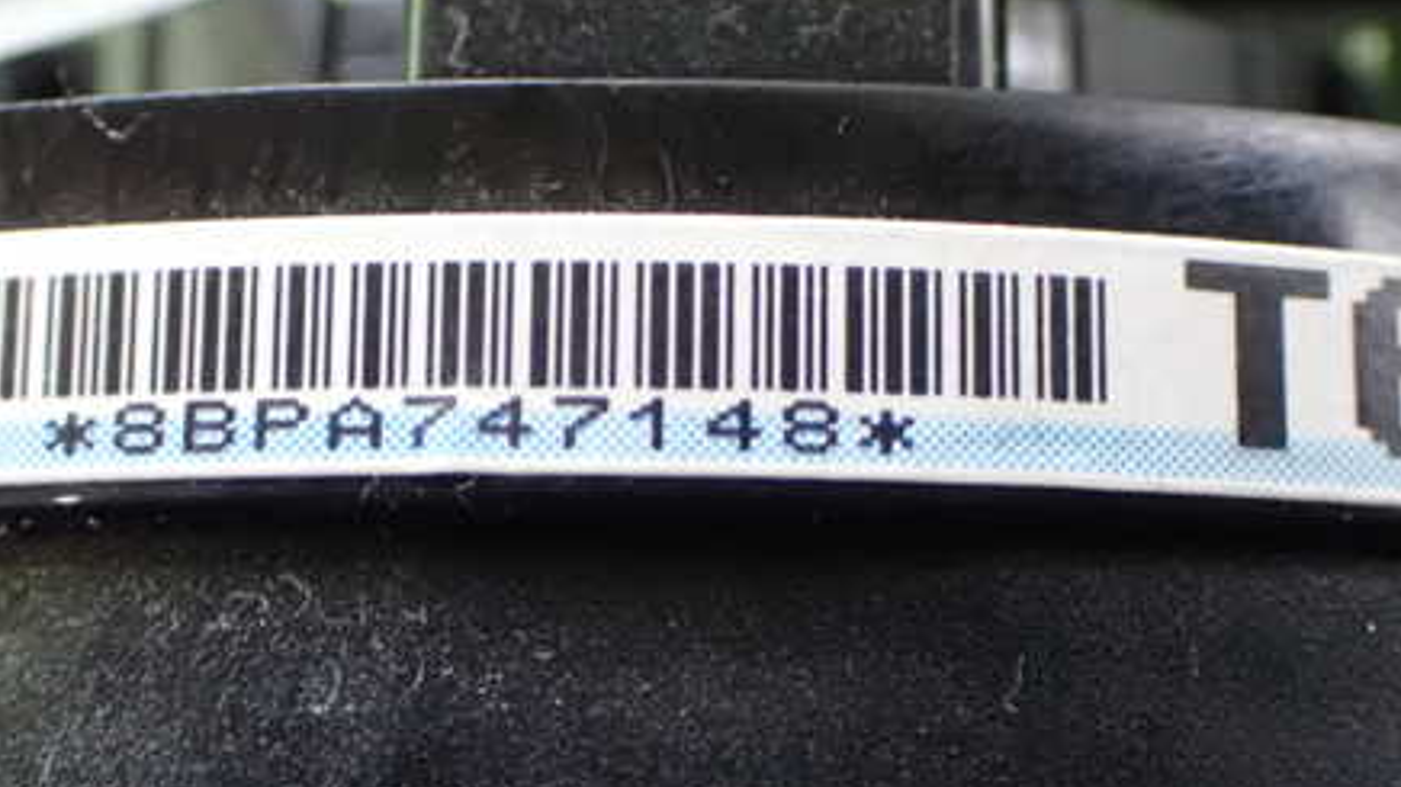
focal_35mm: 75
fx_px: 2785
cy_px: 373
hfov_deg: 28.2
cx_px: 697
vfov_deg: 16.1
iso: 1600
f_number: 3.2
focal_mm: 9.01
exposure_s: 1/30
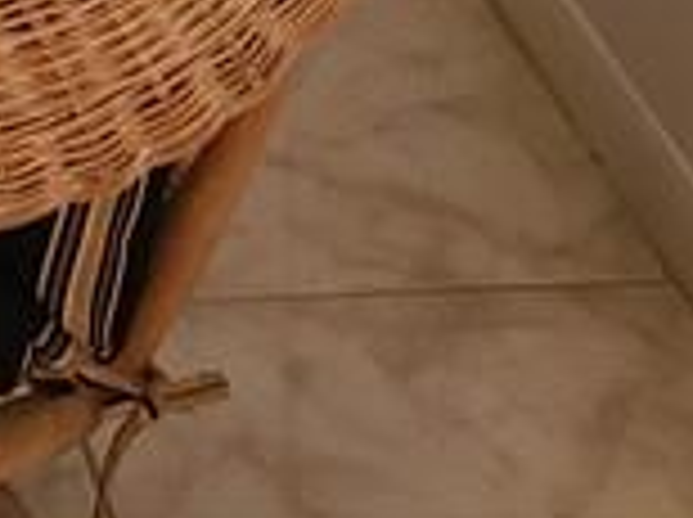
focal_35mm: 173
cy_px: -1203
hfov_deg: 10.5
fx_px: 3458
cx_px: -670
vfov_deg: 7.3
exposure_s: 1/39
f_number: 1.8
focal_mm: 5.4
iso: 250
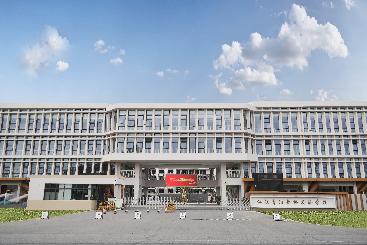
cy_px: 122
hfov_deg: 61.9
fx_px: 306
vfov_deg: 43.6
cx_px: 184
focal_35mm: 30
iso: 100
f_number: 5
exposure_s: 1/250
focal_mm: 30
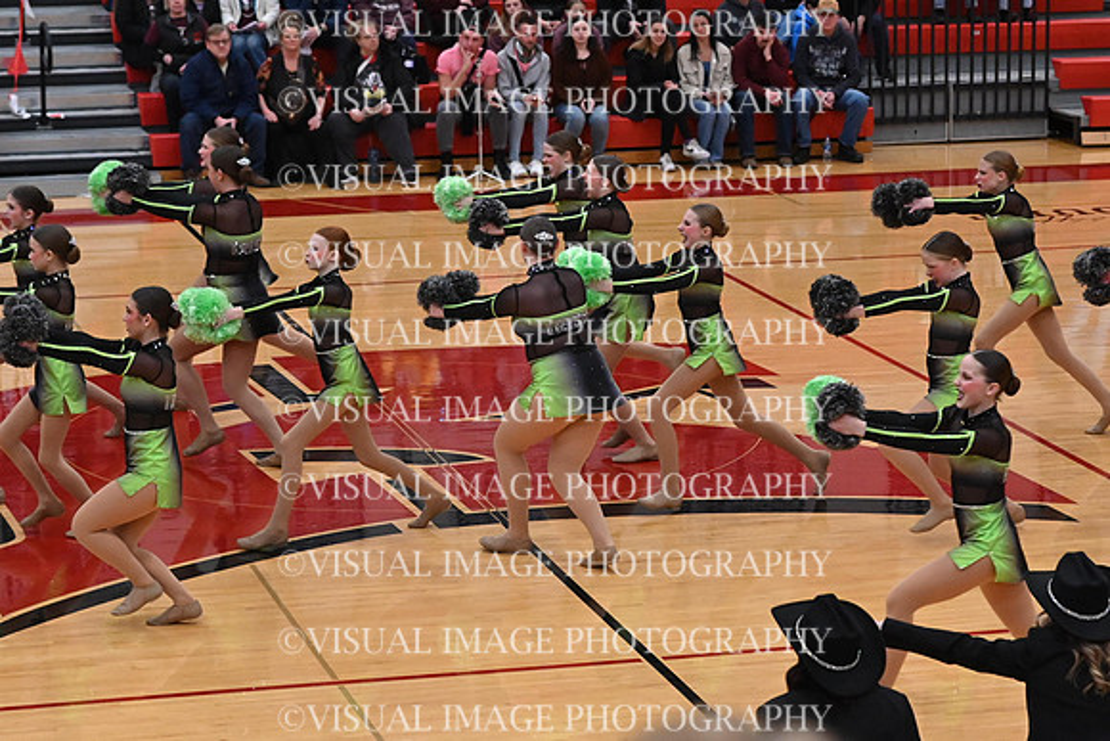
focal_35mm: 105
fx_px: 3238
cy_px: 370
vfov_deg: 13.0
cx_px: 555
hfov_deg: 19.5
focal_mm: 70
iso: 6400
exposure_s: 1/400
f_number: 4
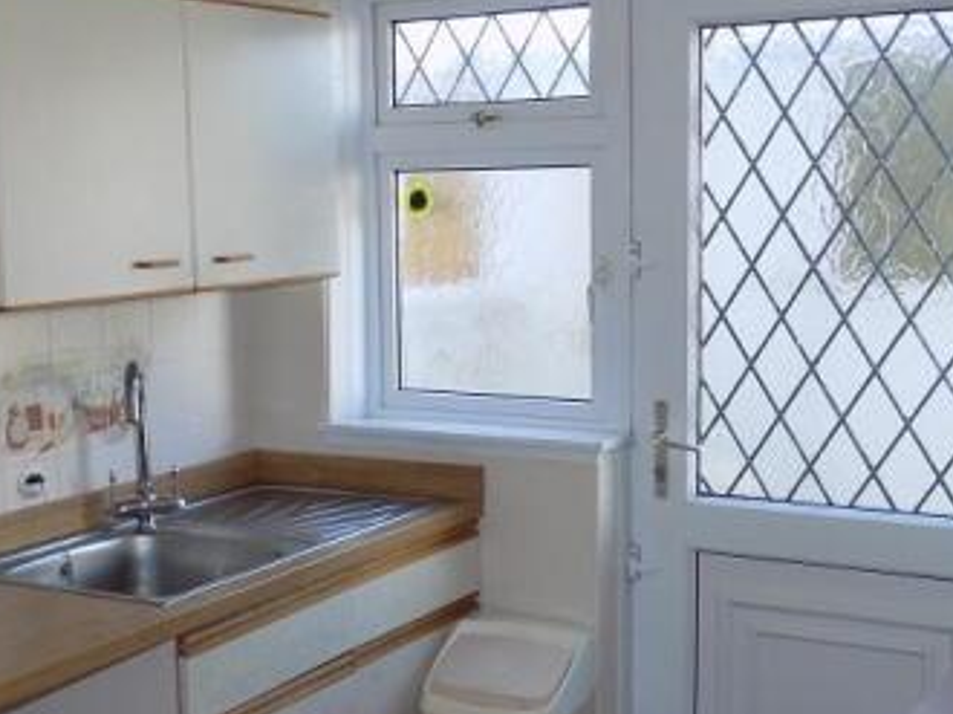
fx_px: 1458
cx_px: 351
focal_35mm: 53
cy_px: 421
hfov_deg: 36.0
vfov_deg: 27.4
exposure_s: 1/30
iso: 100
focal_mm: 5.3
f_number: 3.3
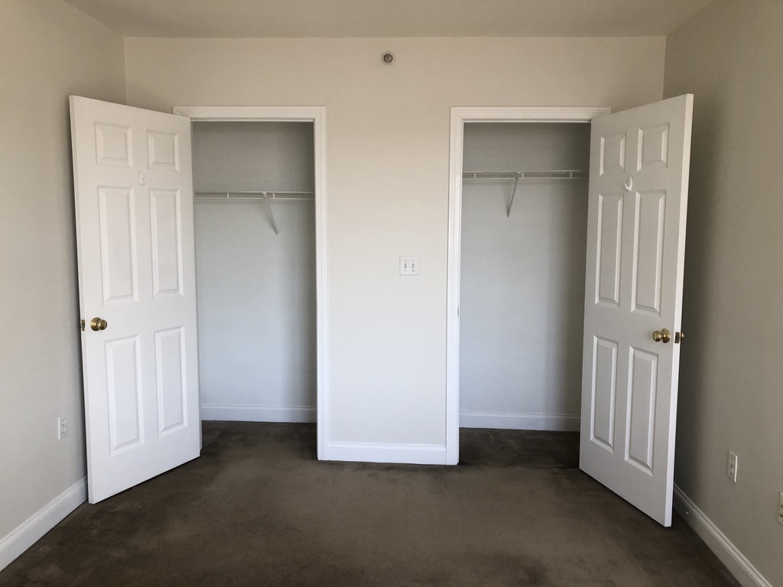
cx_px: 392
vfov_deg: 49.7
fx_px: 633
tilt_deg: -5.2
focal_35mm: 28
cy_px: 294
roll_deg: +0.3
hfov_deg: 63.4
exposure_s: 1/30
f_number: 1.8
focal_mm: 3.99
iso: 25
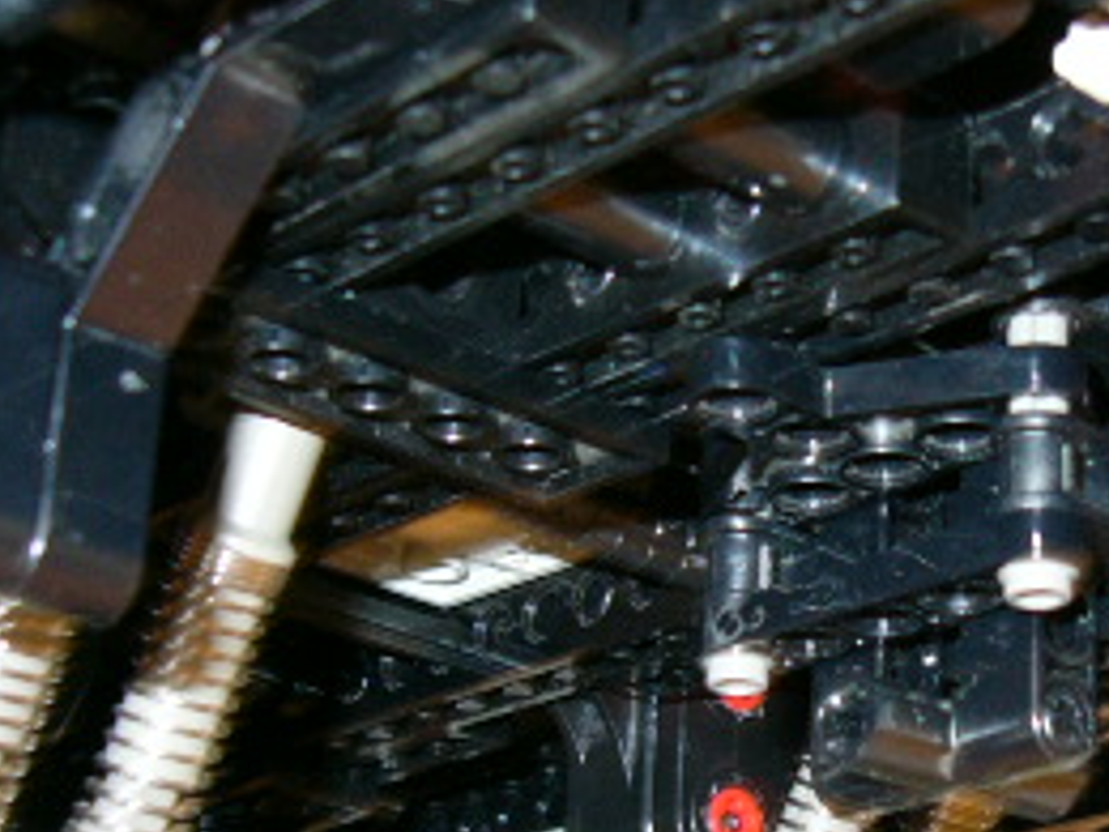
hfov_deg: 22.3
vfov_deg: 17.1
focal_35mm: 86
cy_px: 602
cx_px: 977
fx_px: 2755
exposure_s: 1/1.6
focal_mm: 5.8
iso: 100
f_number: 2.8
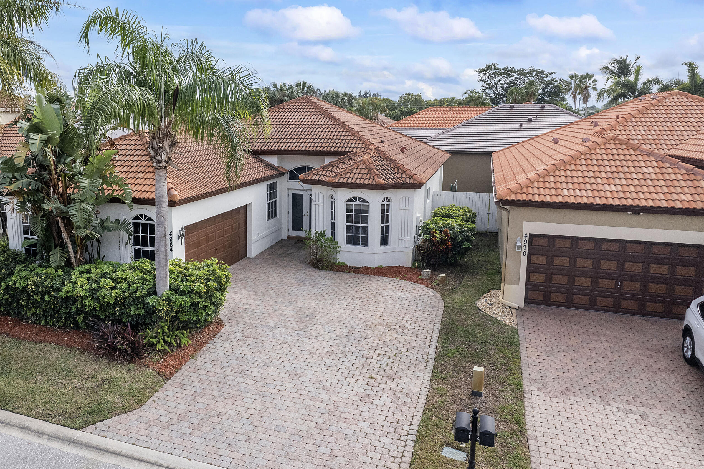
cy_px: 198
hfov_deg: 68.8
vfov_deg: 49.4
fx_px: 508
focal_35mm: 26
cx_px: 288
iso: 100
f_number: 2.8
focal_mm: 8.38
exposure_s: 1/500
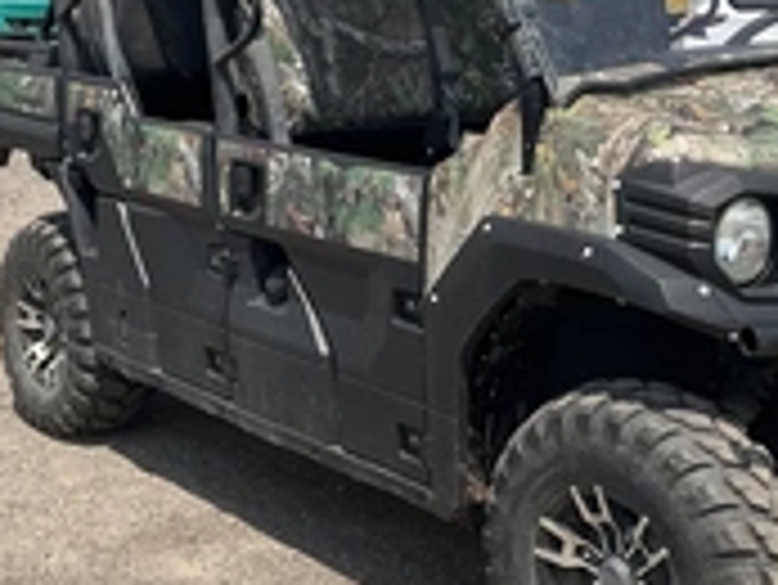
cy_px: 198
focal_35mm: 67
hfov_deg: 28.8
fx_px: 1507
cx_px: 490
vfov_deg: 21.9
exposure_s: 1/1730
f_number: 1.8
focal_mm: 3
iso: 25
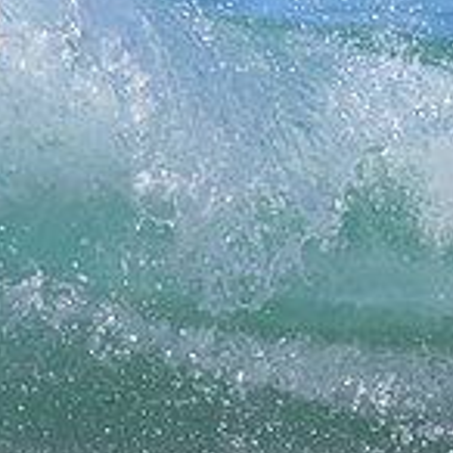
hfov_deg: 0.5
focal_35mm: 3669
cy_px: -62
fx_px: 54322
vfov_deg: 0.5
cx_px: -232
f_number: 11
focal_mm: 800
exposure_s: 1/2000
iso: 1000
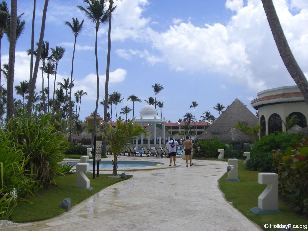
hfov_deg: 49.0
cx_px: 154
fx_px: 338
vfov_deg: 37.7
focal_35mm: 38
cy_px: 116
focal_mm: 6.2
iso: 64
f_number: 8
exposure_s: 1/200
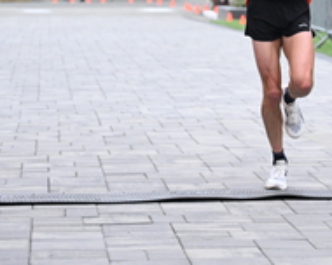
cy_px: -96
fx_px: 1946
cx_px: 314
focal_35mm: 198
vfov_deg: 7.7
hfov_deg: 9.7
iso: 1600
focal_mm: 73
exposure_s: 1/800
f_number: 2.8
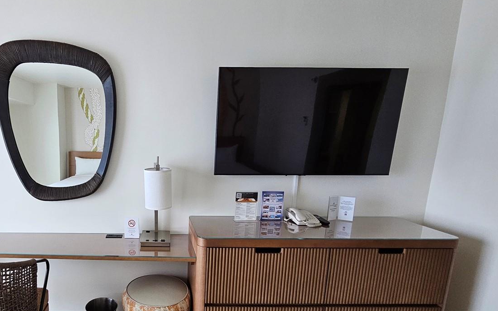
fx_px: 271
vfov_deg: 59.0
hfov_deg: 81.7
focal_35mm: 20
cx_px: 160
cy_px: 193
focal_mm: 2.2
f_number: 2.2
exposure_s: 1/77
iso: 250
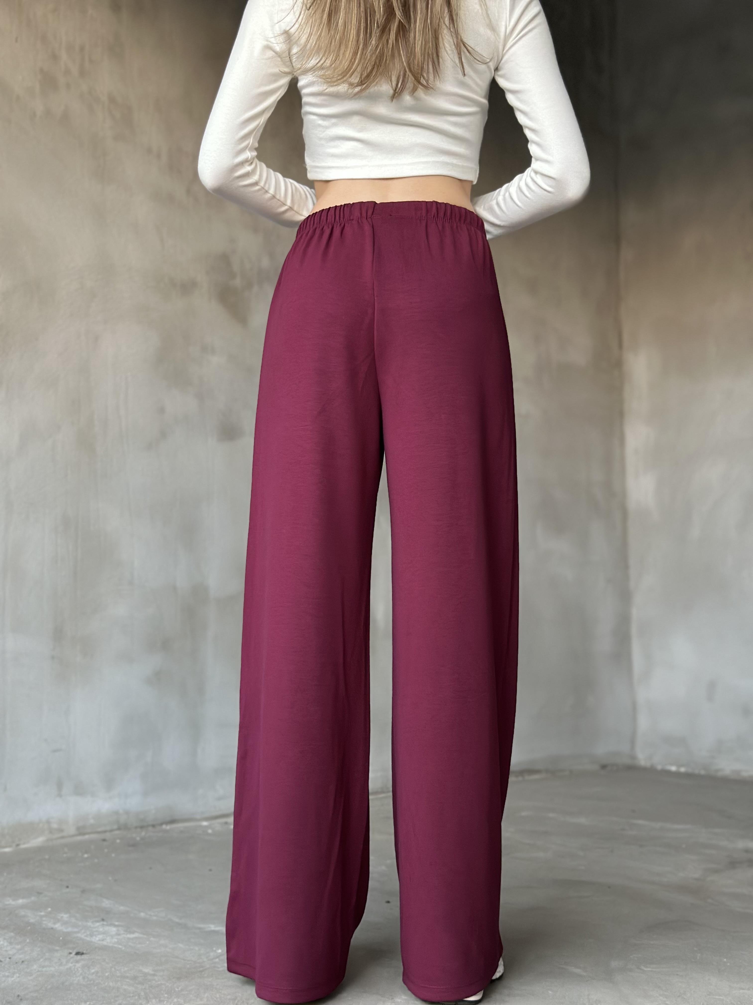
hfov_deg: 30.3
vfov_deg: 39.7
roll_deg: -1.1
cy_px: 502
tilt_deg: +4.1
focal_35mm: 48
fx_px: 1392
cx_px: 376
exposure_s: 1/58
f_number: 1.78
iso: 400
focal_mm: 6.86
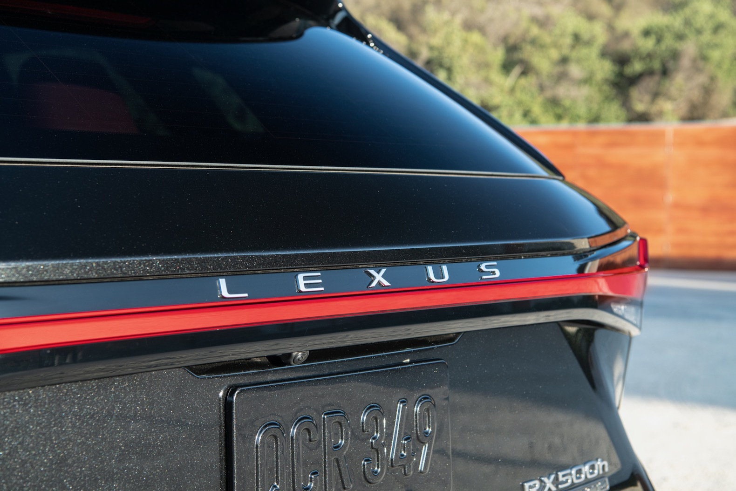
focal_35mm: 56
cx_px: 368
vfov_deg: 24.2
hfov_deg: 35.6
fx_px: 1145
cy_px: 246
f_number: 7.1
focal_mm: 56
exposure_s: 1/50
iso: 400
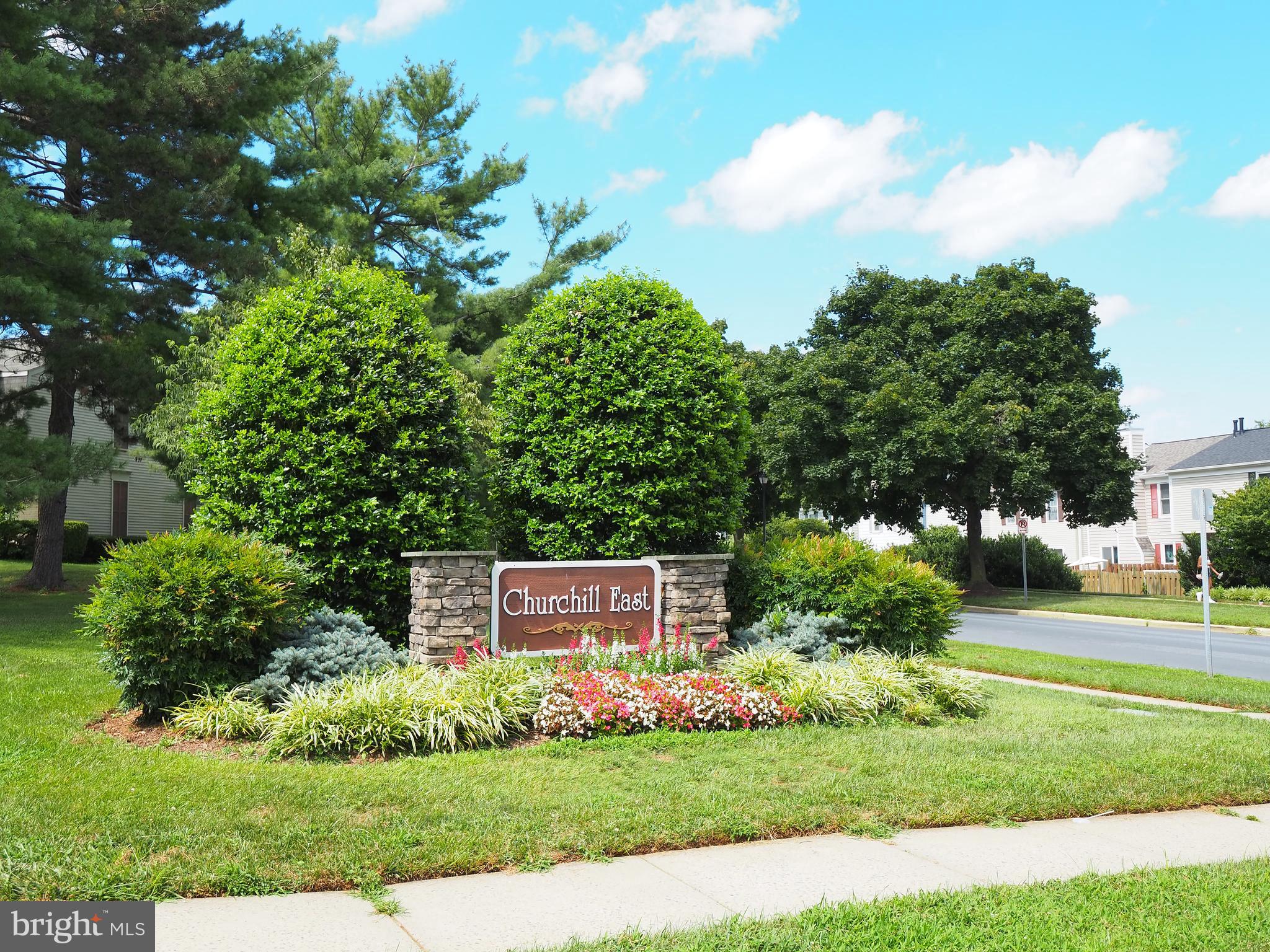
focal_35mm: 32
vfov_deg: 44.2
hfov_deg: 56.8
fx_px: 1174
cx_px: 635
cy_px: 476
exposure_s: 1/400
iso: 200
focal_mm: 16
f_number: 5
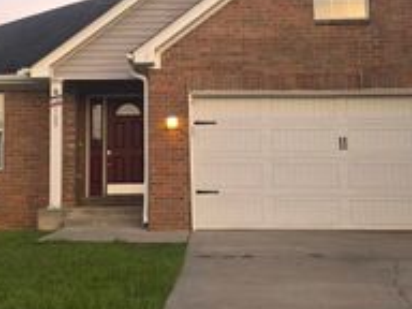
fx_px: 714
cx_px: 163
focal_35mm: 60
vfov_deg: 24.2
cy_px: 85
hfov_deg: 32.1
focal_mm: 6.25
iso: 100
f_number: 1.7
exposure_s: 1/180
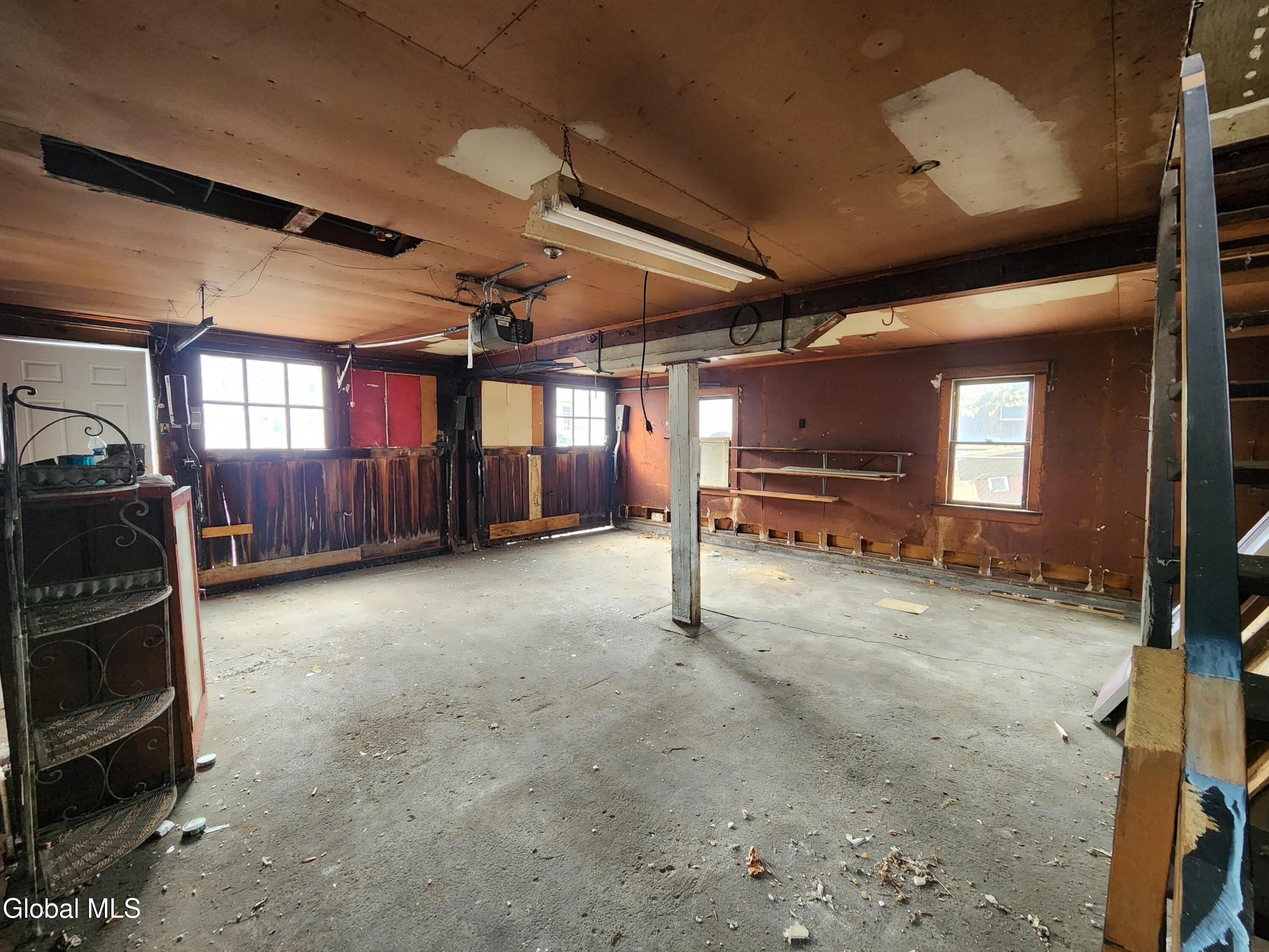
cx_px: 634
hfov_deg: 106.2
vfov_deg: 89.9
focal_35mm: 13
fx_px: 477
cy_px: 476
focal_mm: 2.2
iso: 250
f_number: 2.2
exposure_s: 1/50
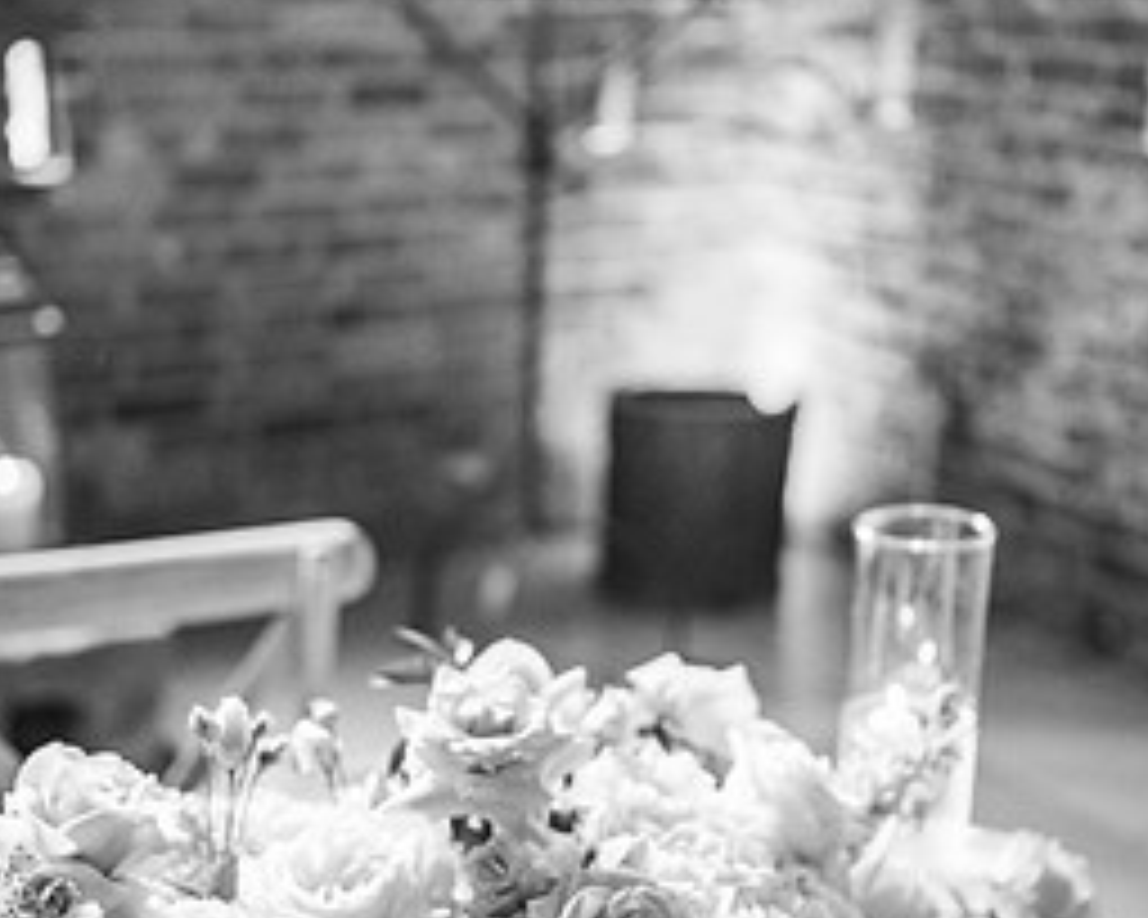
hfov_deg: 32.4
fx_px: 1971
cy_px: 513
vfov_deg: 26.2
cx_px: 502
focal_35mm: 58
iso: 1250
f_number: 1.8
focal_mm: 35
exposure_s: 1/200
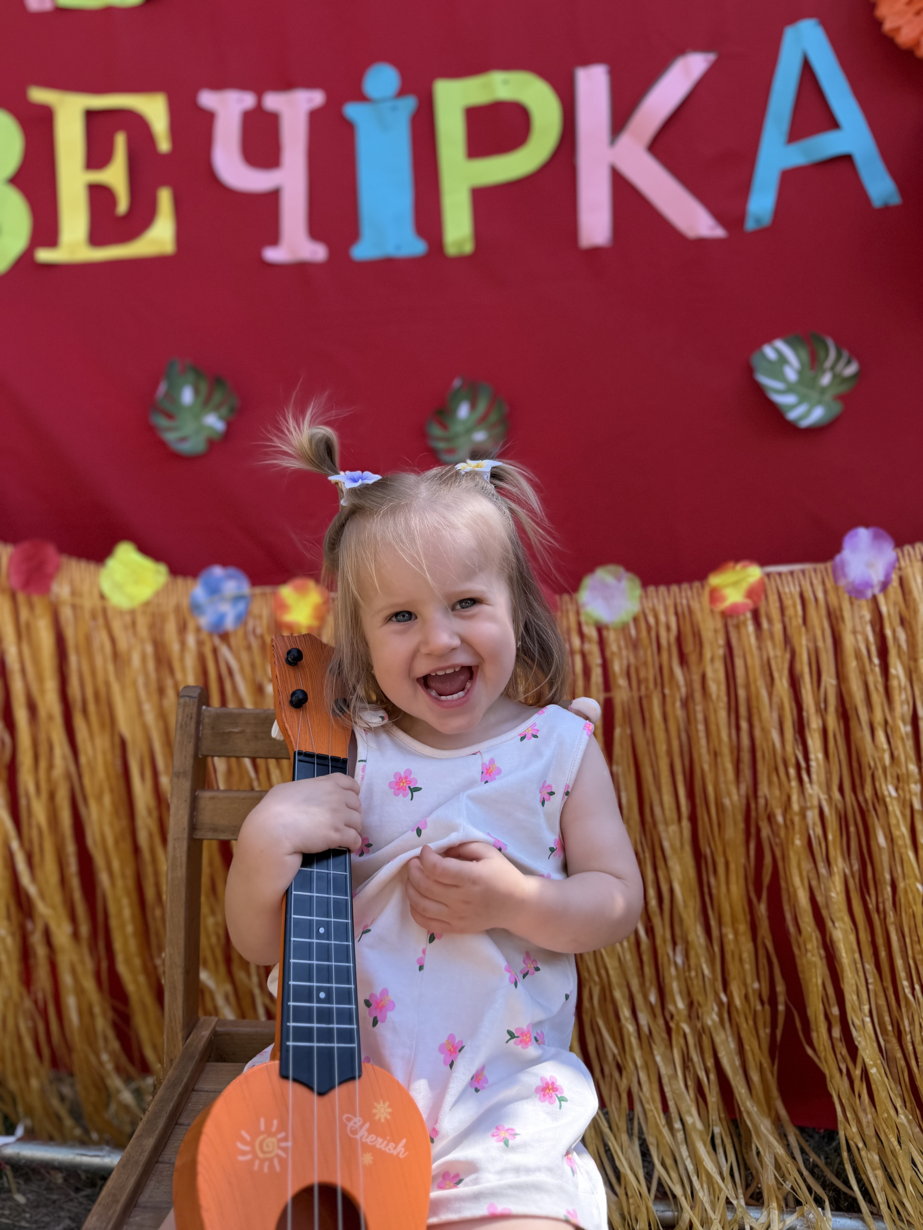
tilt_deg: +15.9
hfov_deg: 56.8
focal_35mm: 24
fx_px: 853
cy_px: 615
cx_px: 462
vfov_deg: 71.6
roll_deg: -1.5
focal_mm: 6.76
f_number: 1.78
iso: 80
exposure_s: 1/660
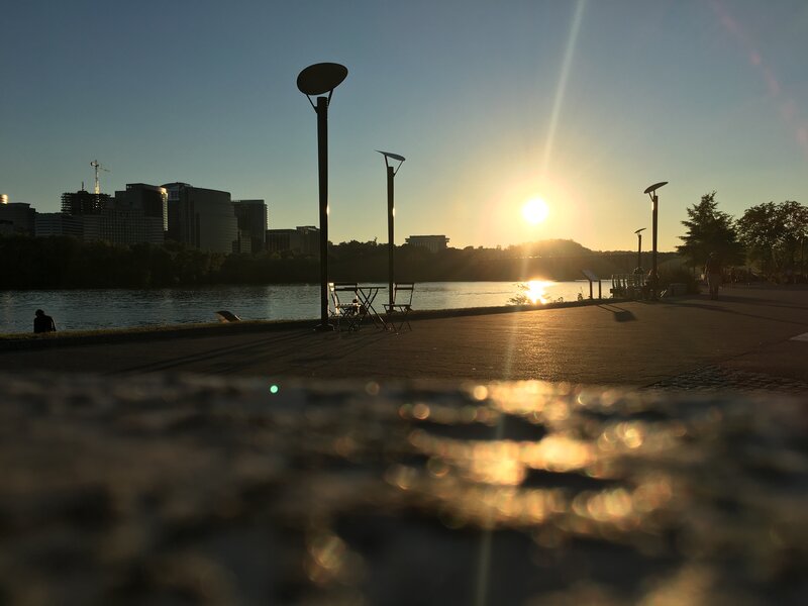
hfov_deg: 61.7
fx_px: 677
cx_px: 404
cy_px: 303
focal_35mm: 29
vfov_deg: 48.2
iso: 25
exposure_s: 1/2564
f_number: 2.2
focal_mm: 4.15
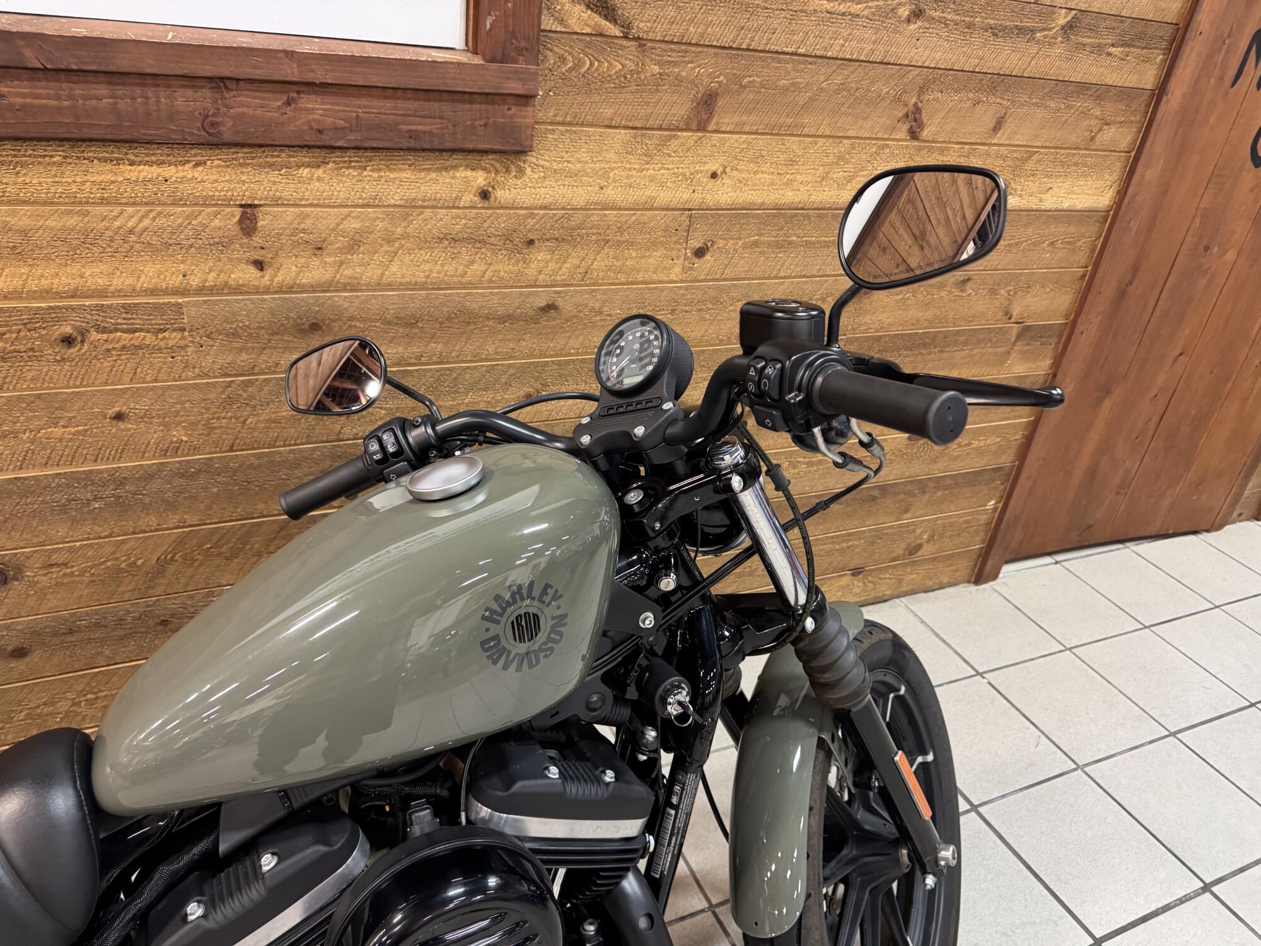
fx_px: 874
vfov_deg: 56.8
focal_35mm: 24
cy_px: 473
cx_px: 630
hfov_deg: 71.6
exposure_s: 1/60
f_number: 1.78
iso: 400
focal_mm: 6.76
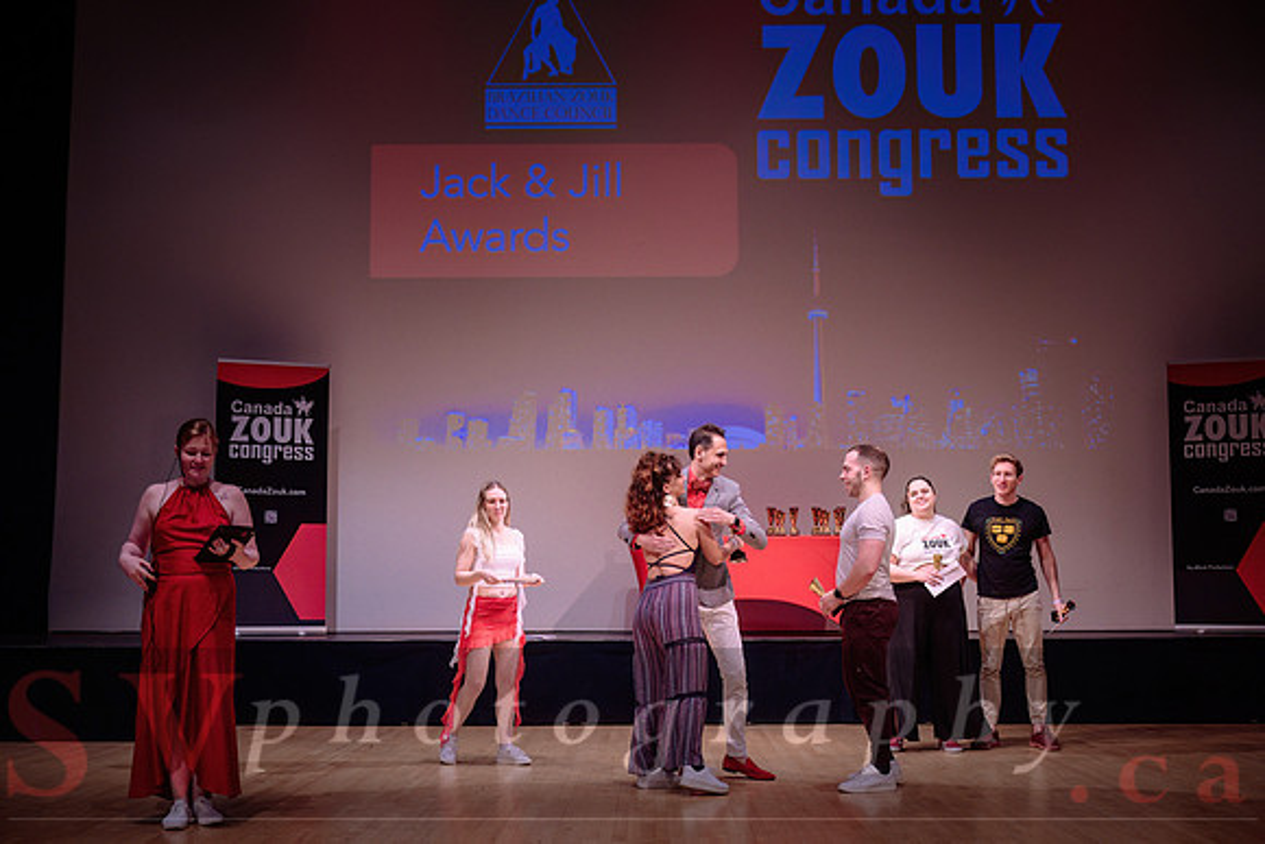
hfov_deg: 42.9
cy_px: 439
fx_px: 1610
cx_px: 632
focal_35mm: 46
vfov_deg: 29.4
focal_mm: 44
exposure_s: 1/320
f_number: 3.2
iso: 1250
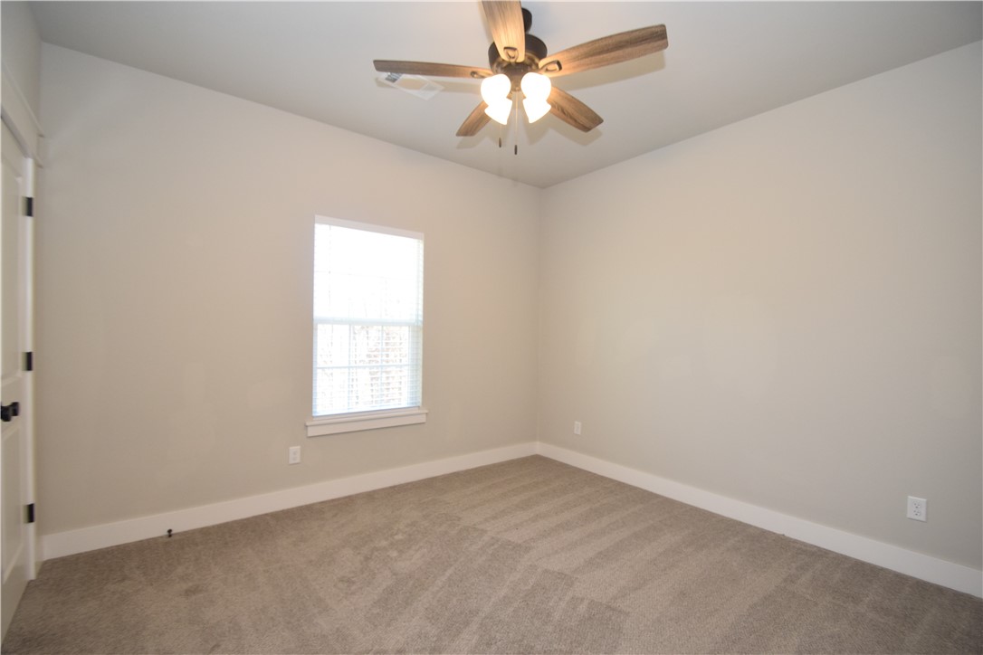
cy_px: 328
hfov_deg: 100.4
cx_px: 492
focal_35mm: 15
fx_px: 410
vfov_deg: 77.3
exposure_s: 1/100
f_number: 5
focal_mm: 10
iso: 800
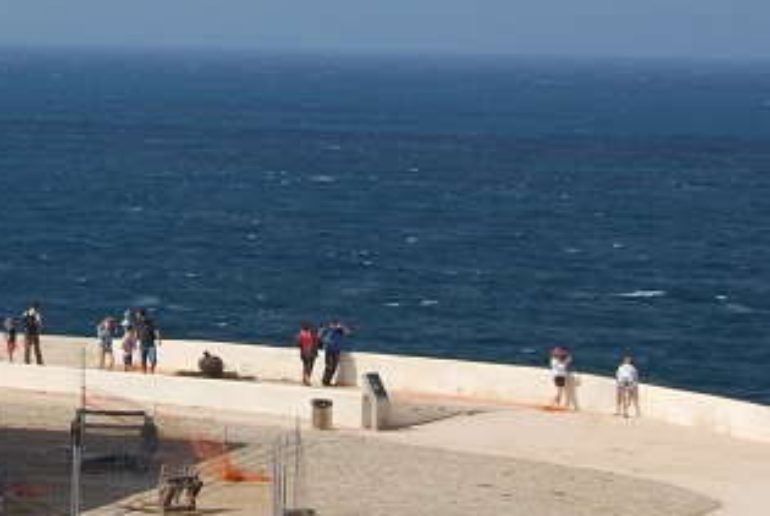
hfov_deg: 9.6
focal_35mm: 213
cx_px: -51
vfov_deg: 6.5
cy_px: 5
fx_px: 4562
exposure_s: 1/250
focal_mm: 50
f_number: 10
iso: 200
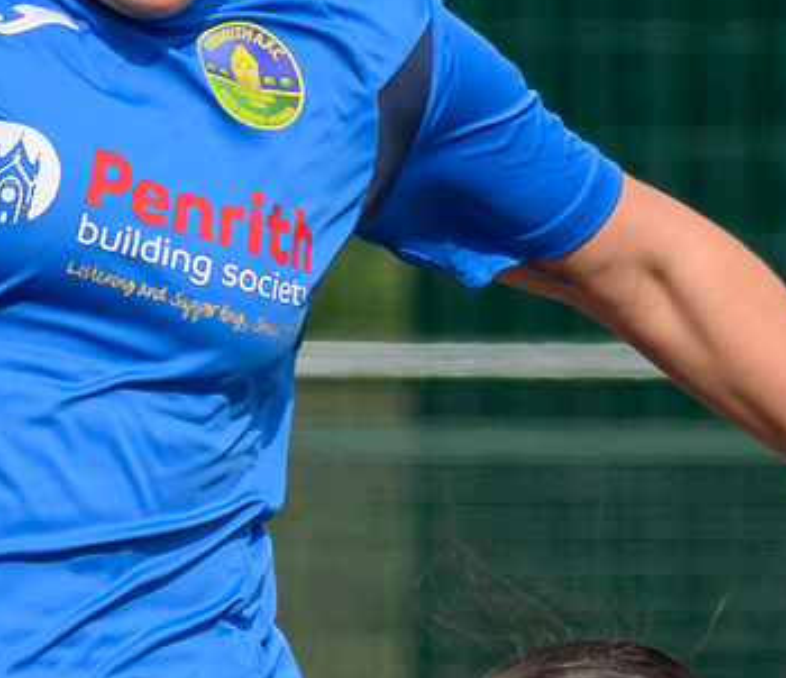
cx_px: 1200
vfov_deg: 0.7
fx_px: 56646
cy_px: 408
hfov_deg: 0.8
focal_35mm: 2361
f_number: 5
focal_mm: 195
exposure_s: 1/1600
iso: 280
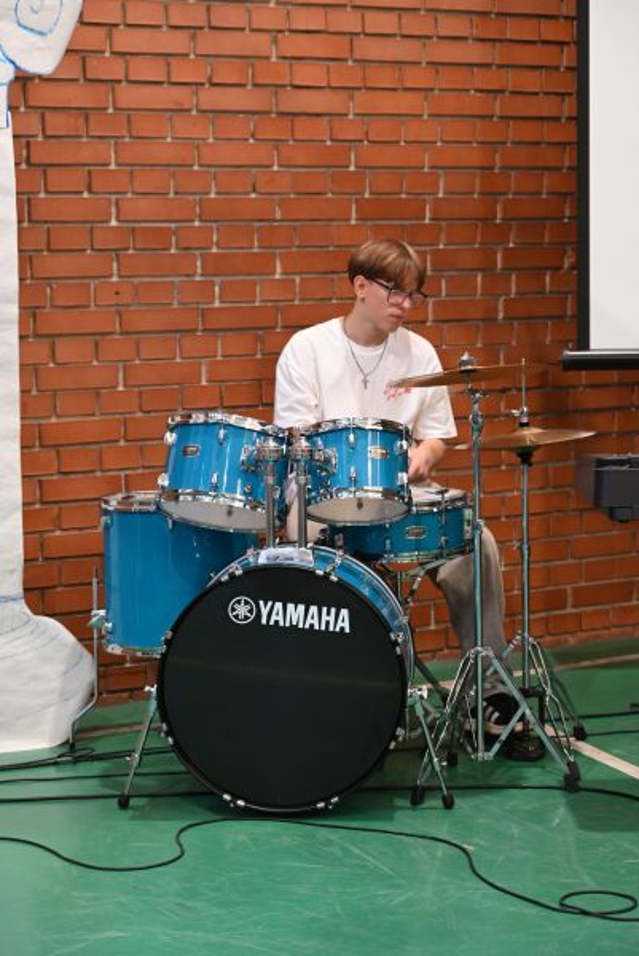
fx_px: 2153
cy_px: 478
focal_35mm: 81
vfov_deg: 25.0
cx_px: 320
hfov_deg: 16.9
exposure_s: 1/40
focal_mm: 81
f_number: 6.3
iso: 1600
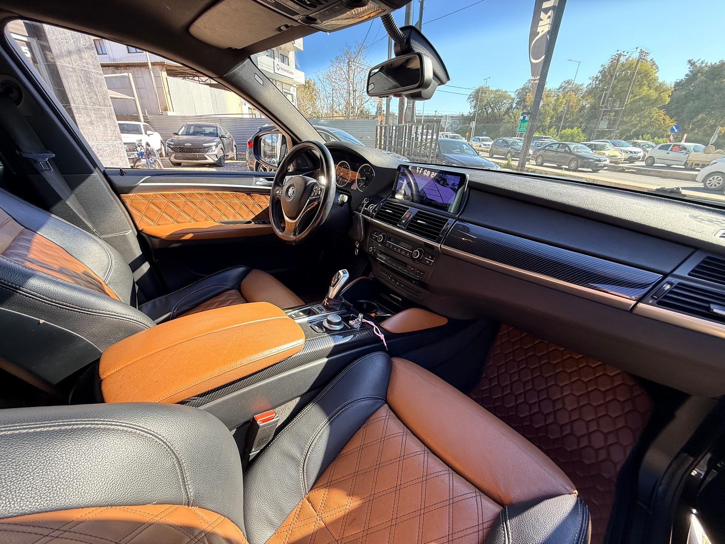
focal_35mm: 14
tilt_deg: -24.2
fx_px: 293
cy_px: 272
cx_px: 362
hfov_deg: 102.1
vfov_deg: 85.7
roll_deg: -1.7
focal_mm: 2.22
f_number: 2.2
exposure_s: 1/135
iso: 64
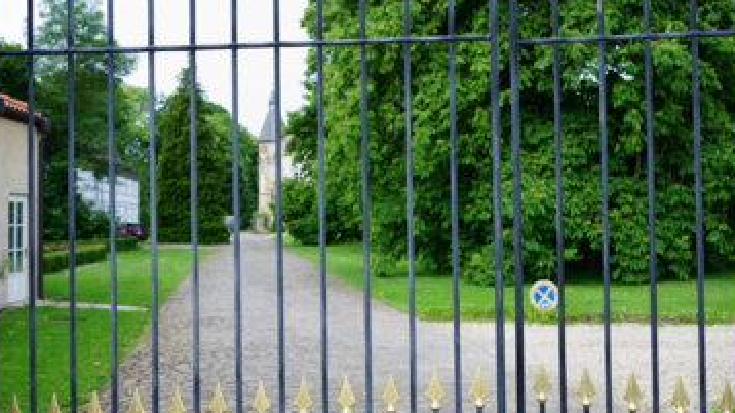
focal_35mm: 41
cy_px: 190
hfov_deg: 49.4
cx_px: 349
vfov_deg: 29.0
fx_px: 799
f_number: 4.5
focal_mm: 35
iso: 100
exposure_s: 1/250
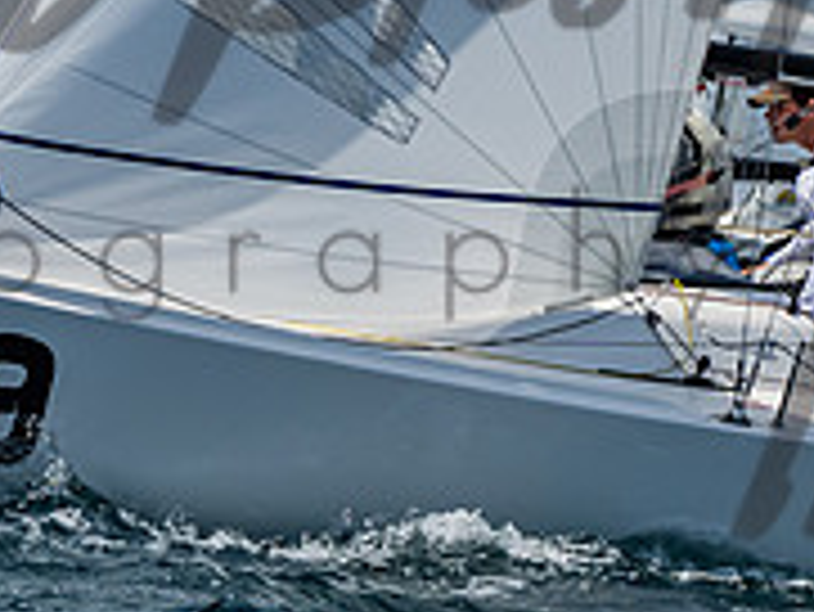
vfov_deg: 1.7
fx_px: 20895
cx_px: 858
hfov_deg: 2.2
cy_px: 165
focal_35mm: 888
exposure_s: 1/2500
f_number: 6.3
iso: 400
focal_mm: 210
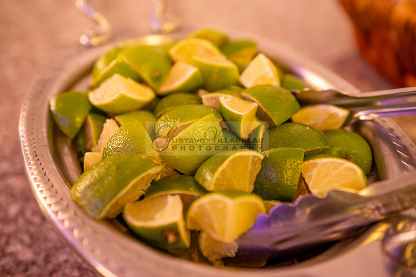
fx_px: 439
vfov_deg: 35.1
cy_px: 138
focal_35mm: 38
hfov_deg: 50.7
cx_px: 208
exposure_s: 1/160
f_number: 3.2
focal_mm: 38
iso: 640
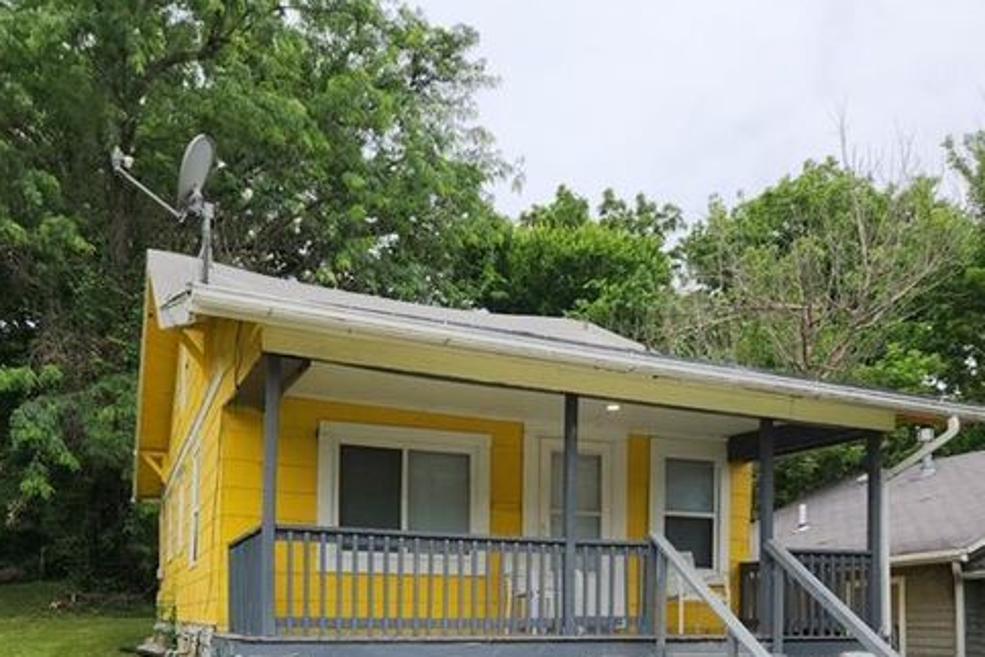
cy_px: 629
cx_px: 500
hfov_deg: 57.2
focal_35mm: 33
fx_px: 903
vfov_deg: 36.6
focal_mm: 5.4
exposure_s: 1/986
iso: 20
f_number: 1.8
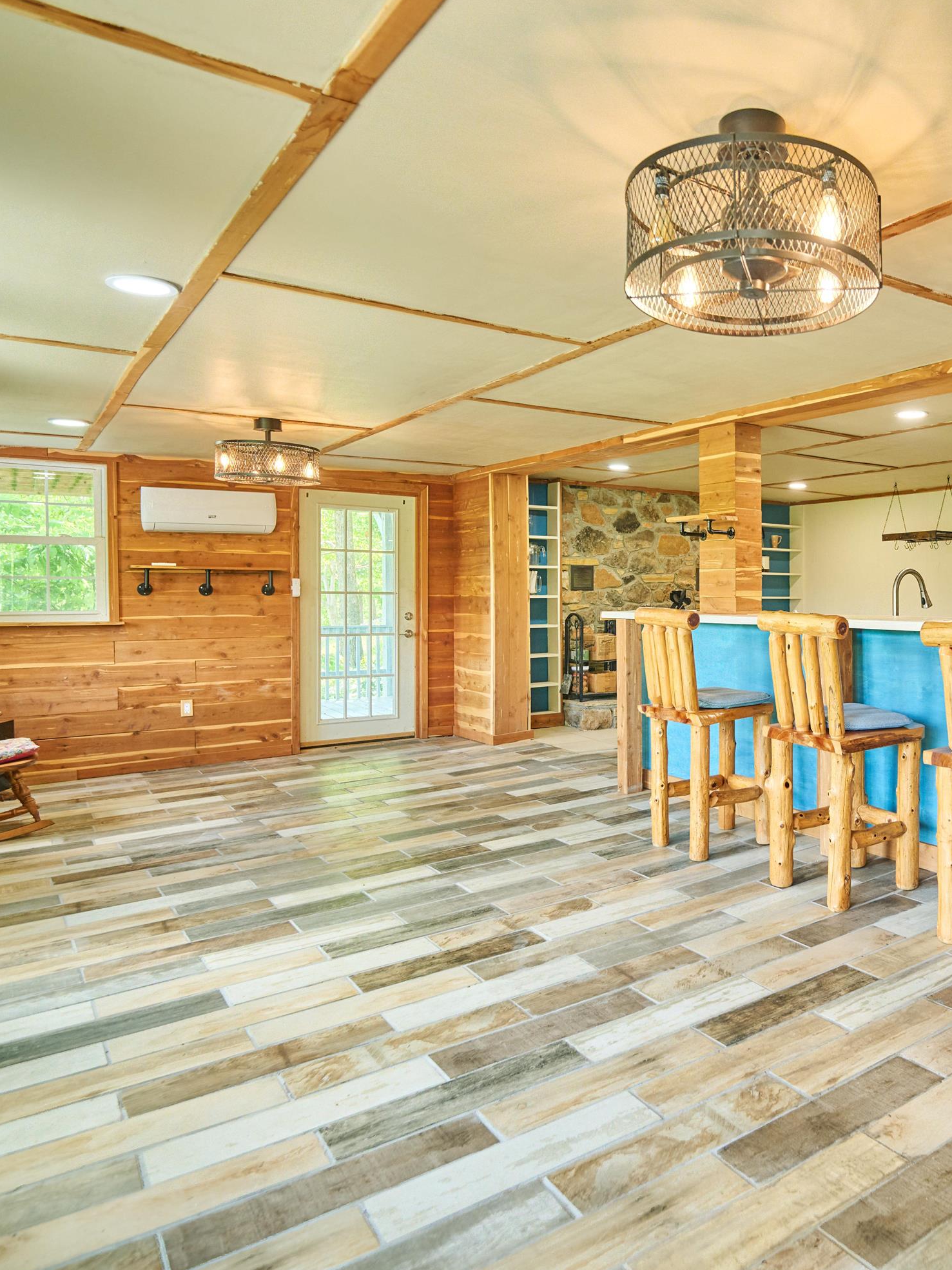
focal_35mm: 24
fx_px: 880
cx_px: 782
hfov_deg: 52.5
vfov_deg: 71.6
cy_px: 624
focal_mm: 16
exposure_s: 1/1000
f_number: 2.8
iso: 2500
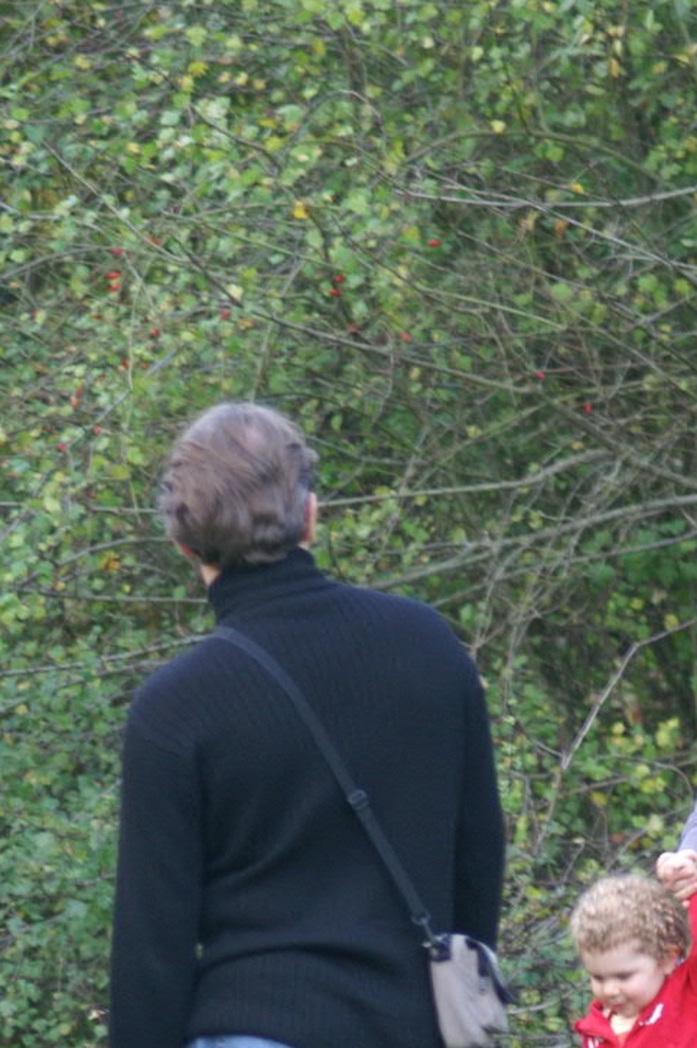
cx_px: 485
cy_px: 888
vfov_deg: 4.4
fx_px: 13552
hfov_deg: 2.9
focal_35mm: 466
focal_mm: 150
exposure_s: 1/40
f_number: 5.6
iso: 400
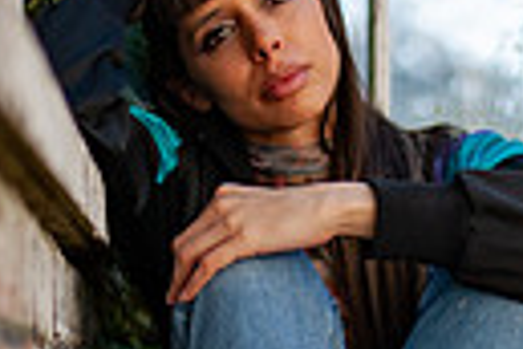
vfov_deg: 7.9
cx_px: 259
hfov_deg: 11.8
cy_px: 176
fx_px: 2528
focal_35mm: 174
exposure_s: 1/5000
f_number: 1.4
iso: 320
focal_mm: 35
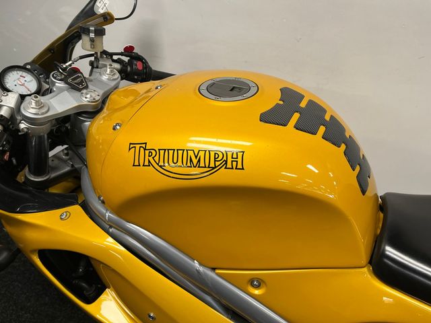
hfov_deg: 67.3
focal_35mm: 26
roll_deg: +1.5
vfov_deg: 53.1
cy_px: 162
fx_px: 324
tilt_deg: -33.4
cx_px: 216
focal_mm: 5.1
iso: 125
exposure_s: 1/100
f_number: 1.6
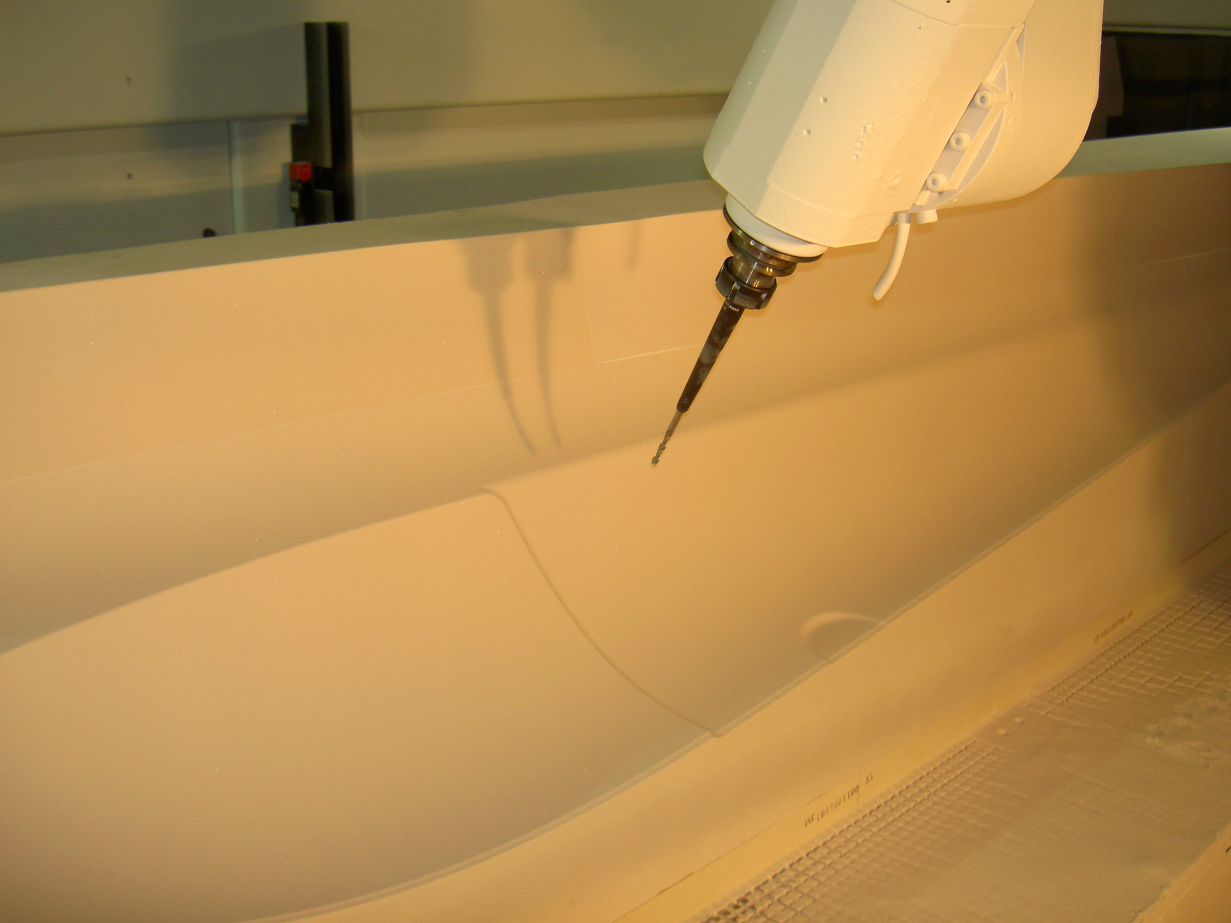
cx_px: 616
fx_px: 1387
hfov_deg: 47.9
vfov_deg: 36.8
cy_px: 462
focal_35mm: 39
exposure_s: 1/60
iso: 100
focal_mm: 8
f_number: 2.8
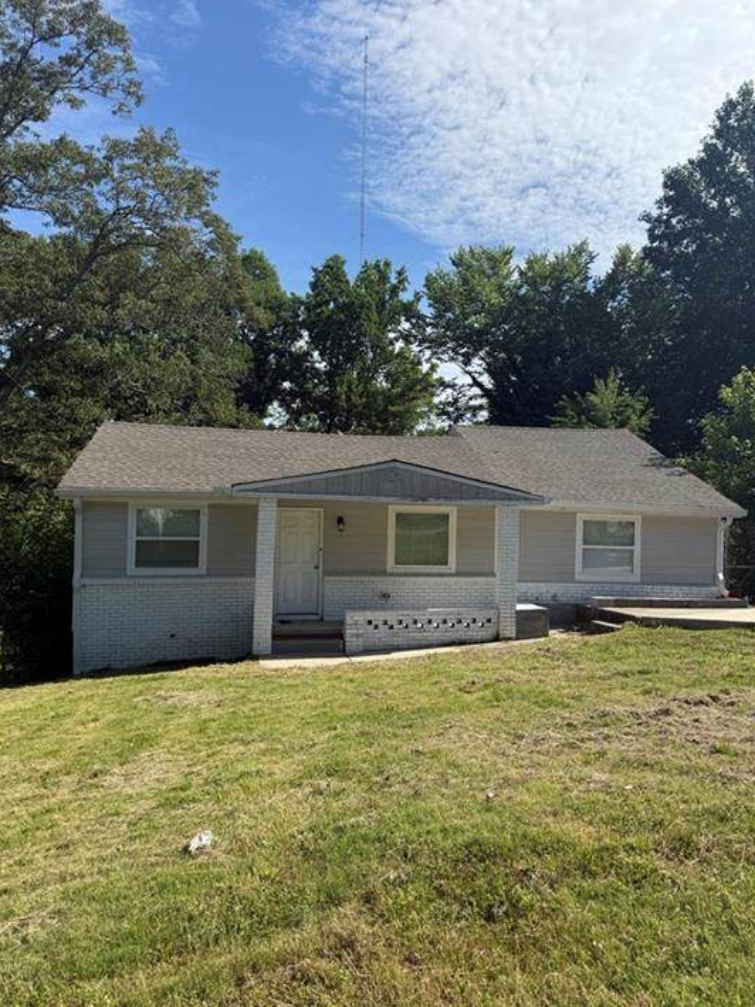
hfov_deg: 53.1
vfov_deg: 67.3
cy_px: 524
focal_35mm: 26
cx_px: 393
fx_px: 756
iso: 100
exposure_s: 1/4975
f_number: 1.78
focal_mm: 6.76
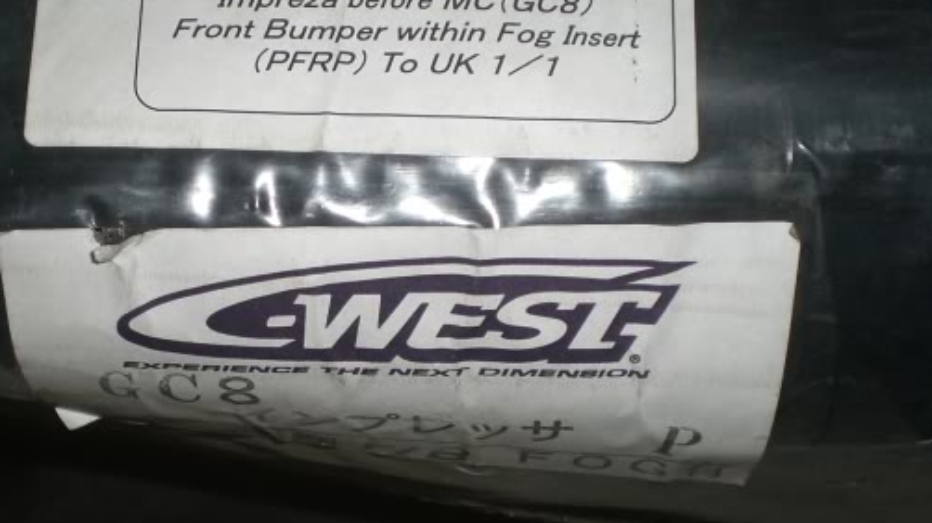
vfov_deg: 18.1
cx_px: 306
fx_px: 1631
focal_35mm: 66
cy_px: 395
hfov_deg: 31.6
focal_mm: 6.3
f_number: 3.1
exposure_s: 1/60
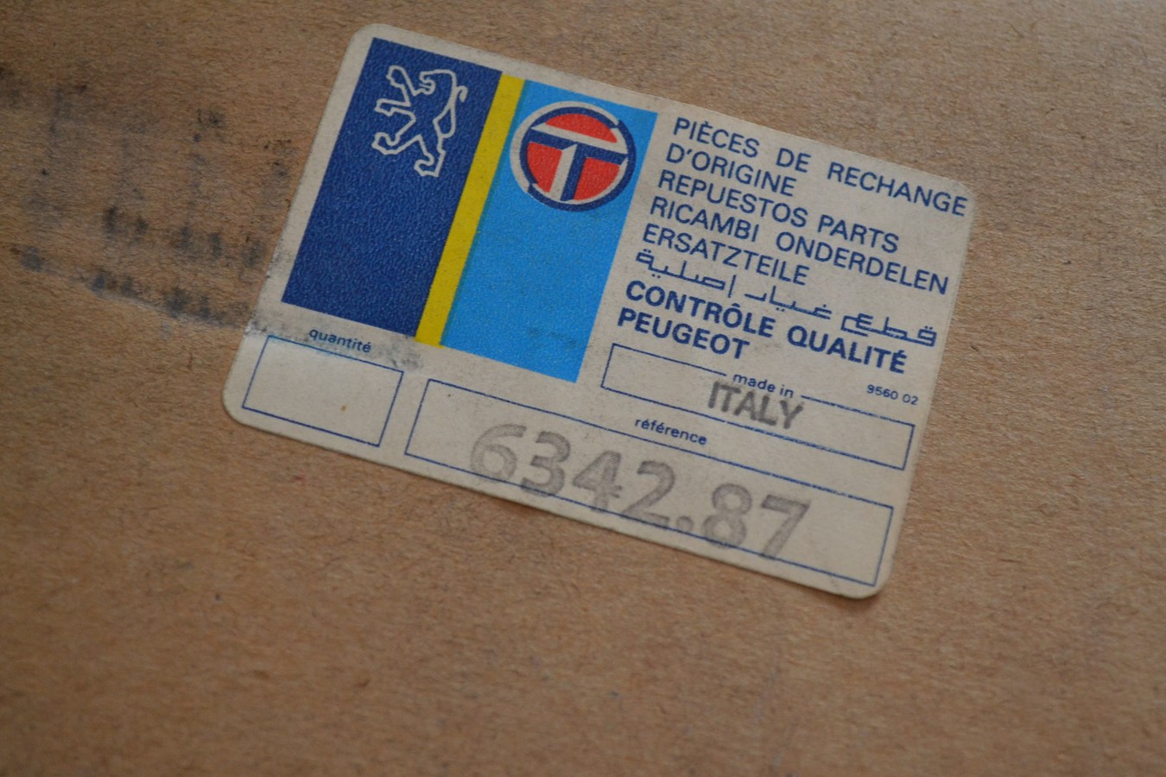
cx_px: 583
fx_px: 2186
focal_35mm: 68
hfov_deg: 29.9
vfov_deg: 20.2
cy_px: 388
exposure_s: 1/60
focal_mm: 45
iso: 1250
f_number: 5.3
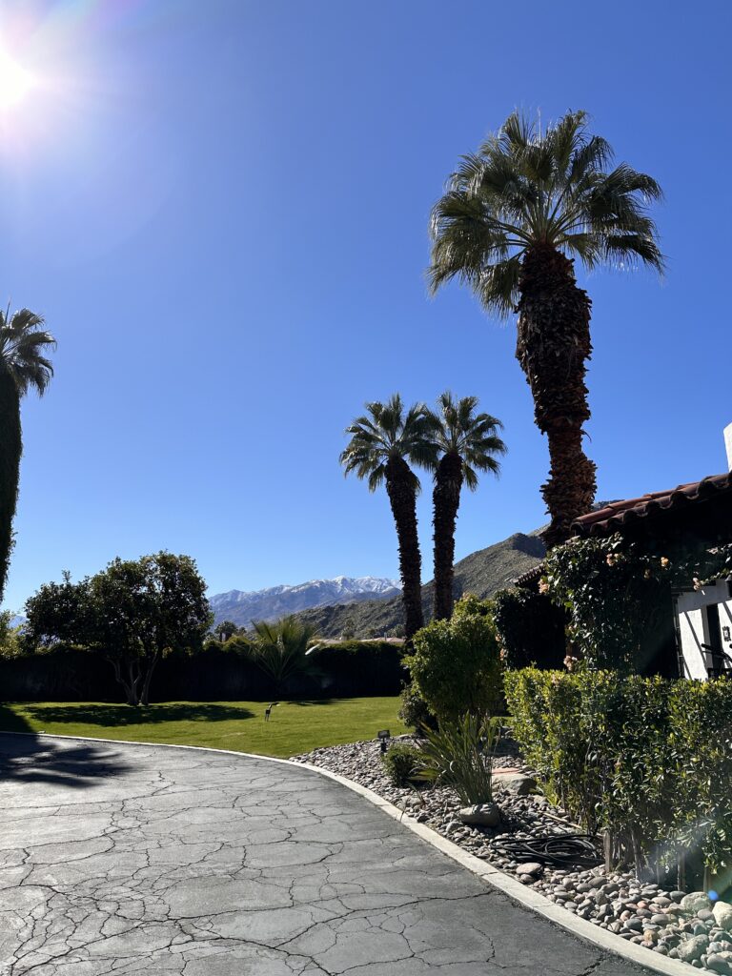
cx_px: 366
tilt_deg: +15.1
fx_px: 677
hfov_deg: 56.8
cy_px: 488
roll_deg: -1.1
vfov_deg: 71.6
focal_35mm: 24
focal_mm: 6.86
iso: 80
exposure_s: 1/6211
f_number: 1.78
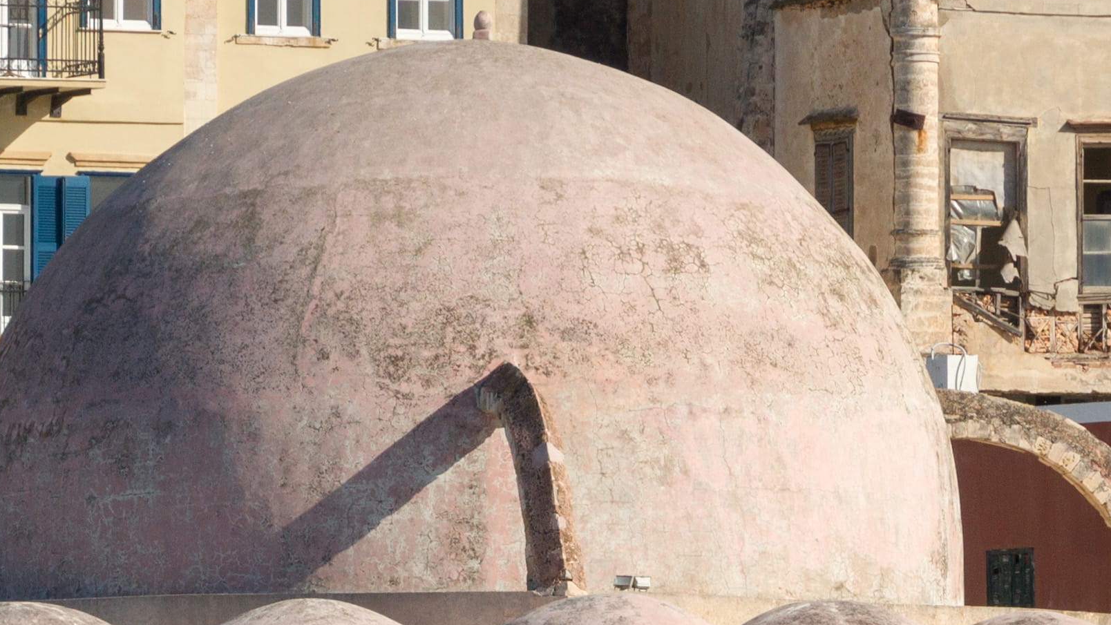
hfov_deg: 4.0
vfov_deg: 2.3
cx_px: 432
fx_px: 15851
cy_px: 791
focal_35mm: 538
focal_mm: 120
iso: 200
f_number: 9
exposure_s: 1/640
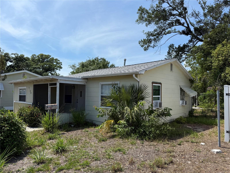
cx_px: 115
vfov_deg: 56.8
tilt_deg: +3.1
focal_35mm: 24
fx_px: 159
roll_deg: -1.2
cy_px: 86
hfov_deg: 71.6
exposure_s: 1/5319
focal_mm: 6.76
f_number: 1.78
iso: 80
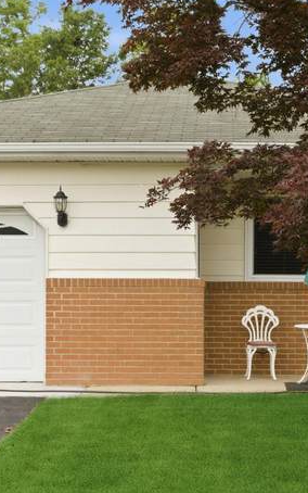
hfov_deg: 18.8
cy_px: 280
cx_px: 214
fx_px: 926
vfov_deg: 29.7
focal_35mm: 69
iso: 100
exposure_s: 1/100
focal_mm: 24
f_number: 6.3
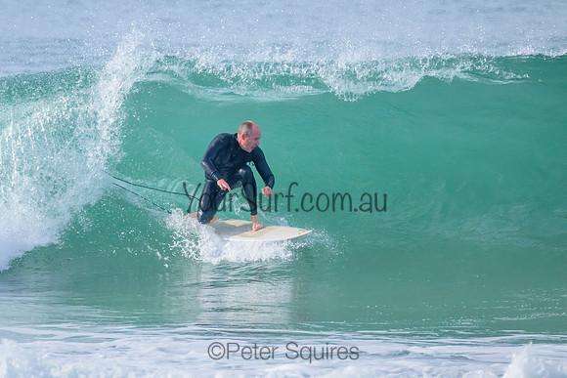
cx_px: 193
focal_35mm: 1101
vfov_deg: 1.2
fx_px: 17341
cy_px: 152
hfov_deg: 1.9
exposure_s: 1/2000
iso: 1800
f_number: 11
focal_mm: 800
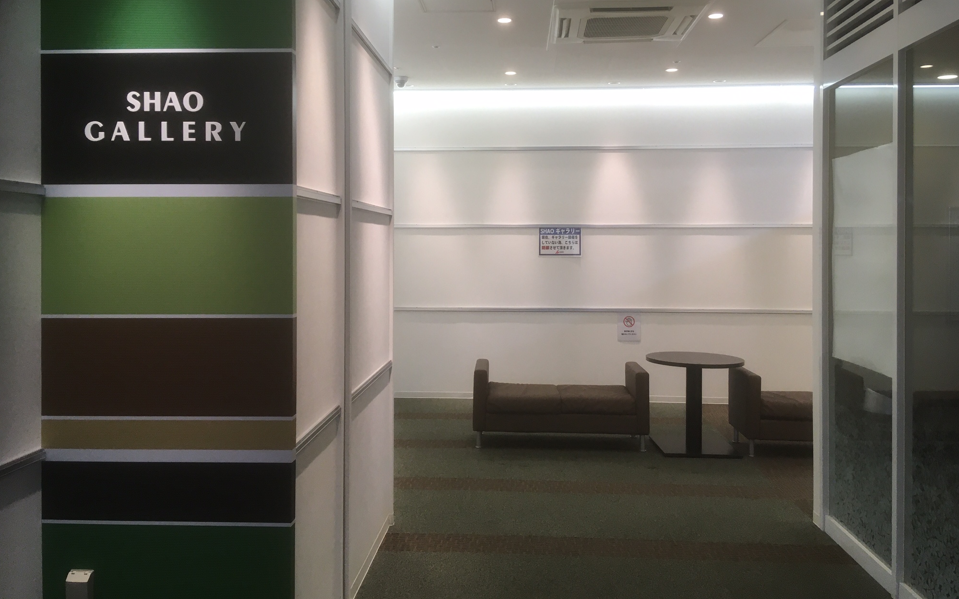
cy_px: 248
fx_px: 810
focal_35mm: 31
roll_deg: +0.9
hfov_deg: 61.2
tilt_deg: -1.8
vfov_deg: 40.5
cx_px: 480
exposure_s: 1/30
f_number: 2.2
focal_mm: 4.15
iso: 25
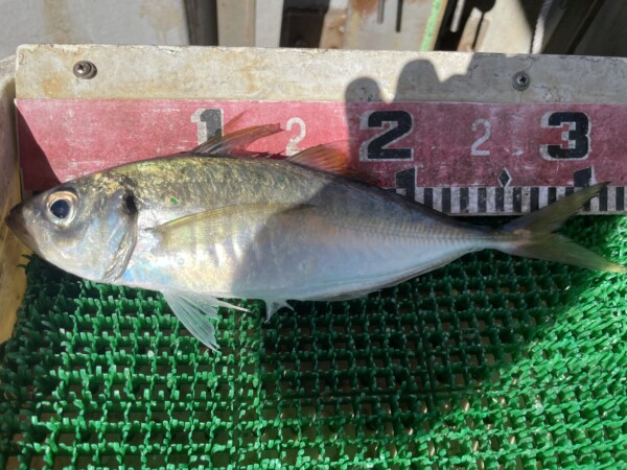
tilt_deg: -53.9
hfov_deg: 67.3
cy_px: 235
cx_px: 314
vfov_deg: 53.1
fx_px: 471
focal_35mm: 26
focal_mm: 4.2
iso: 32
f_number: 1.6
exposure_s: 1/3300
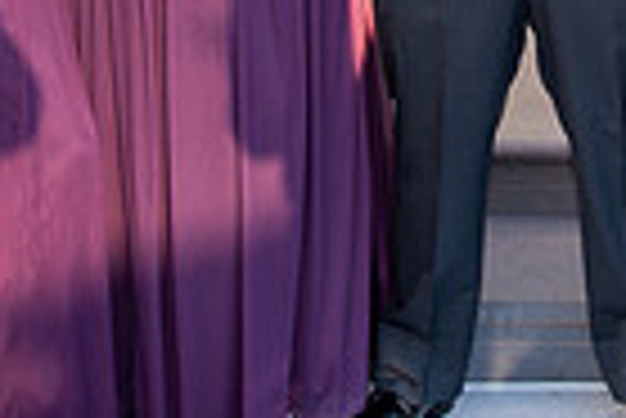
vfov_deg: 10.8
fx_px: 2106
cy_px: -254
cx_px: 531
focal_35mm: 121
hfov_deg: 16.7
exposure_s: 1/160
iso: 200
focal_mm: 29
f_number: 4.5
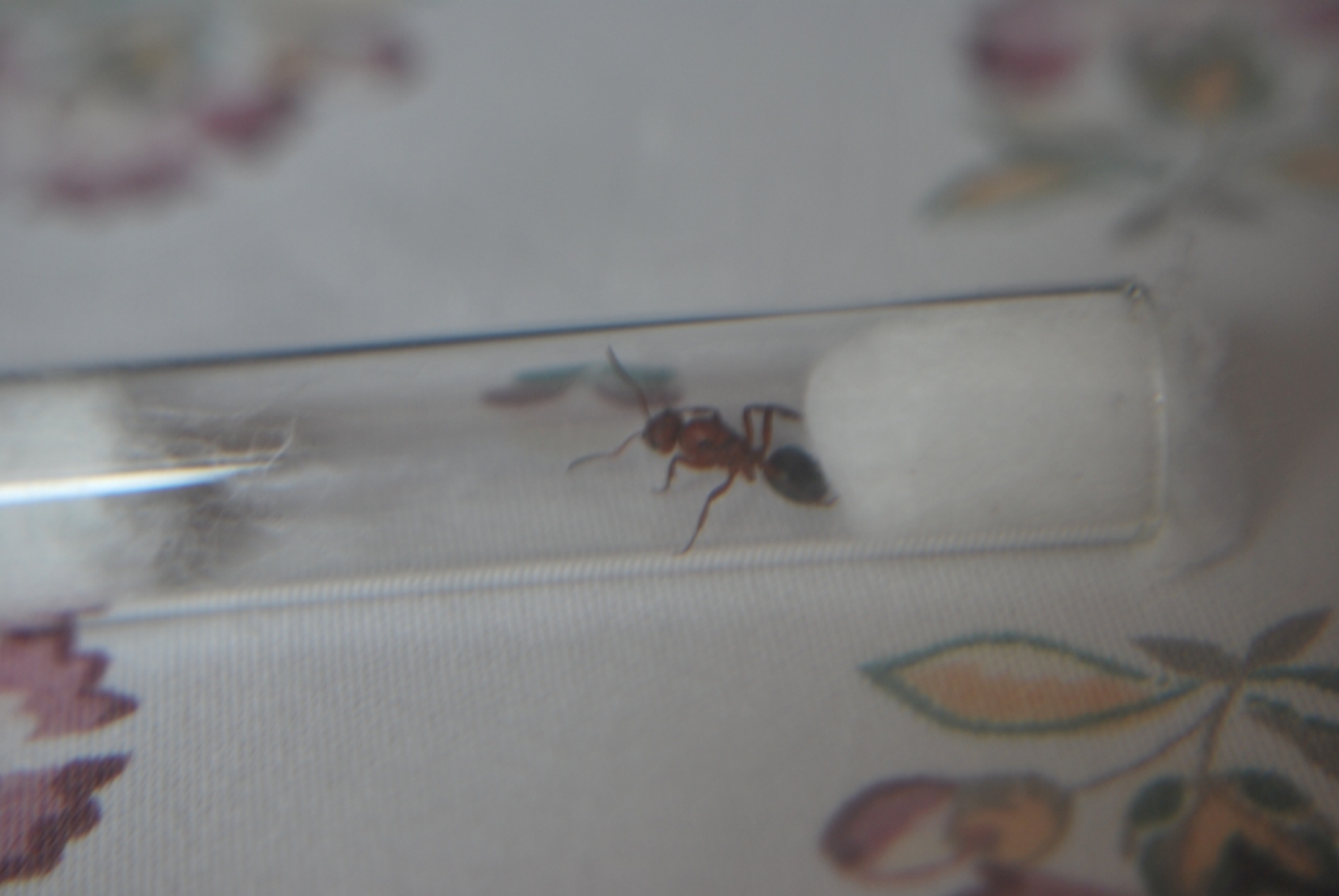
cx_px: 670
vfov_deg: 22.7
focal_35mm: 60
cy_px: 448
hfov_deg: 33.4
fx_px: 2234
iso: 100
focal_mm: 40
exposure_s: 1/25
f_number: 5.6
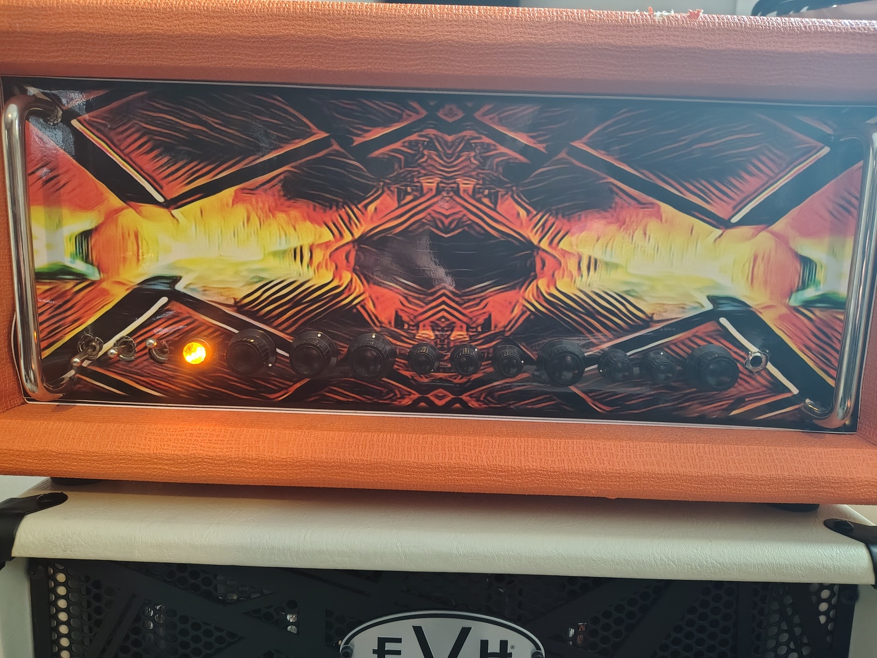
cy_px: 329
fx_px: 608
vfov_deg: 56.8
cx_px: 438
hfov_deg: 71.6
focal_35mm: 24
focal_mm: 5.56
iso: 1976
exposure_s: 1/30
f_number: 1.8
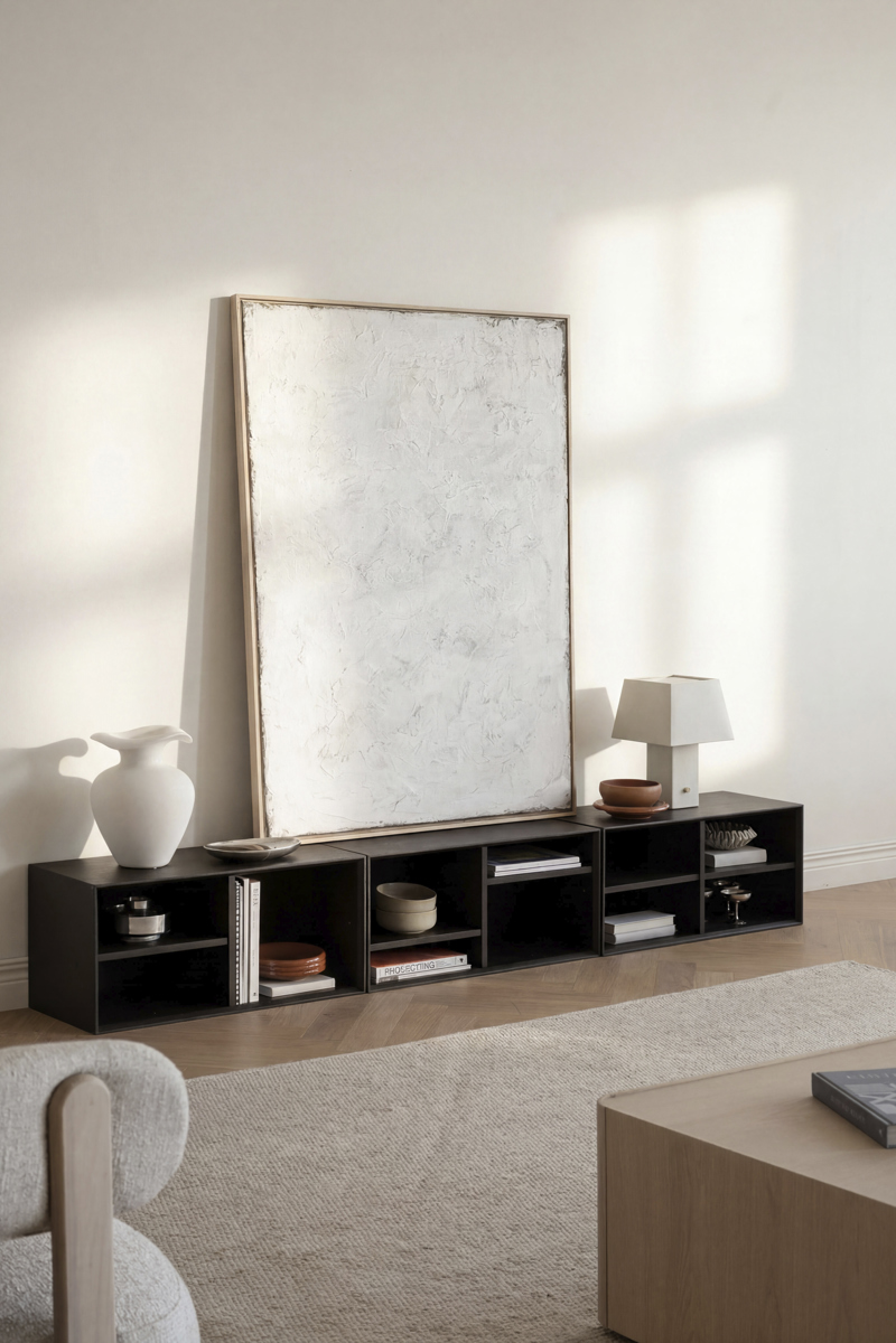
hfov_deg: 23.4
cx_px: 448
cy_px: 672
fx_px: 2165
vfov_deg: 34.5
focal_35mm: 58
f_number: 7.1
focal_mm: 58
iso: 320
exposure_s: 1/13
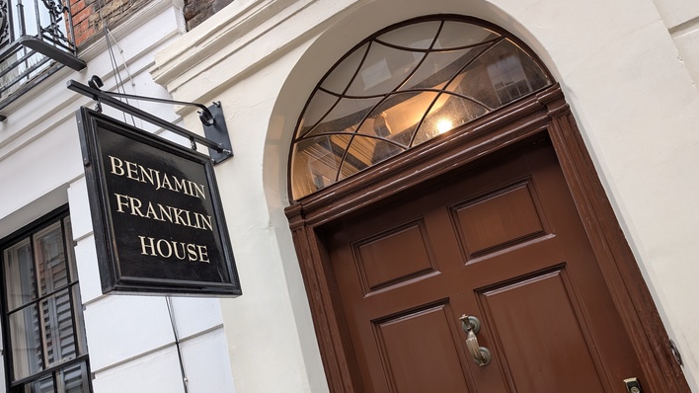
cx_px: 348
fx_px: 500
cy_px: 243
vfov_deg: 42.6
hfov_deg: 69.9
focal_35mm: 27
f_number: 1.68
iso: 140
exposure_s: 1/102
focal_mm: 6.9
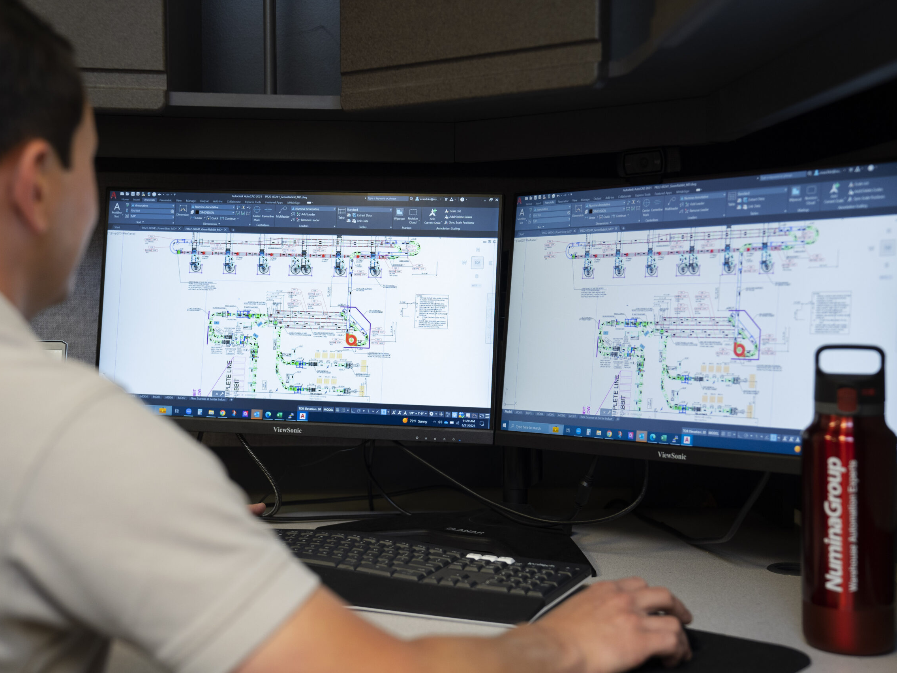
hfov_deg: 36.8
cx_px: 456
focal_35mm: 52
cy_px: 337
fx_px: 1347
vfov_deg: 28.0
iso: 800
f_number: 2.8
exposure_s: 1/160
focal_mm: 48
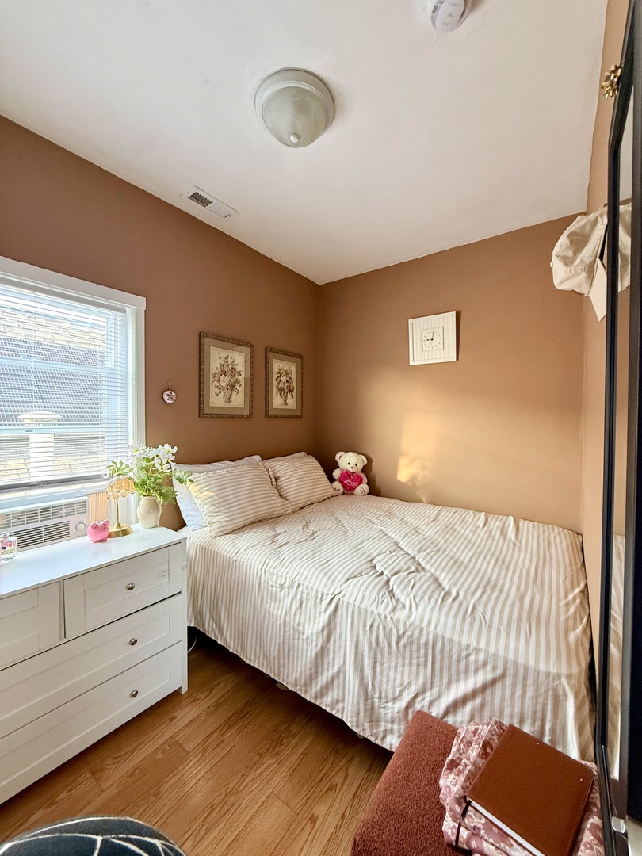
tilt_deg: -0.9
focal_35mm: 14
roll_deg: -0.4
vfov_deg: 102.1
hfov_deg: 85.7
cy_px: 428
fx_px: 346
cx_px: 321
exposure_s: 1/67
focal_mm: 2.22
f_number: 2.2
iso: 320
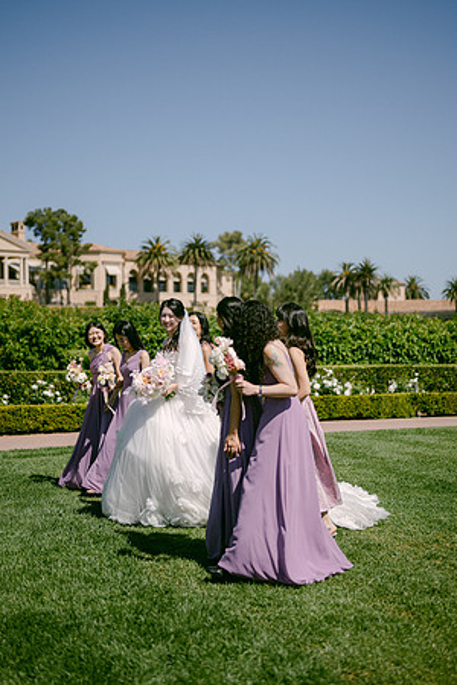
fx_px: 952
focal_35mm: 50
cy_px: 342
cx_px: 228
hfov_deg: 27.0
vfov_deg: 39.6
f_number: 1.8
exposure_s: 1/8000
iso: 64
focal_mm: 50
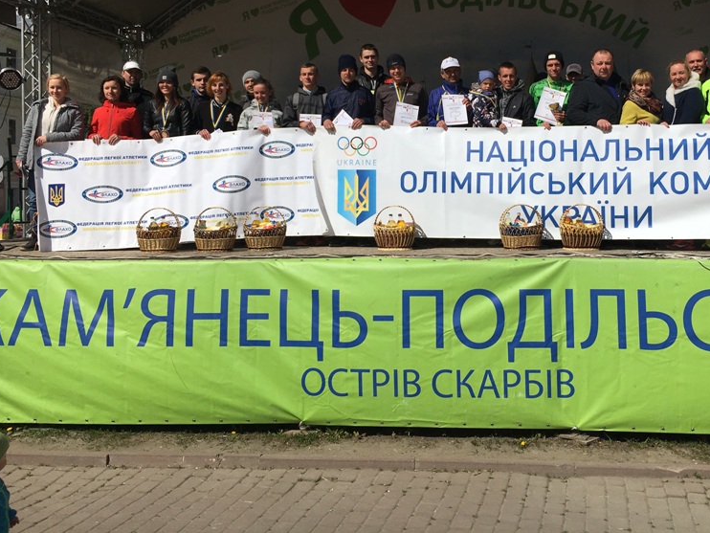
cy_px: 167
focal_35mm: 40
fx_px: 821
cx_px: 460
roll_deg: +0.4
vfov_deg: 35.5
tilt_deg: -0.8
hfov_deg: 46.2
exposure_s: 1/4808
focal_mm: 4.15
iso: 25
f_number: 2.2
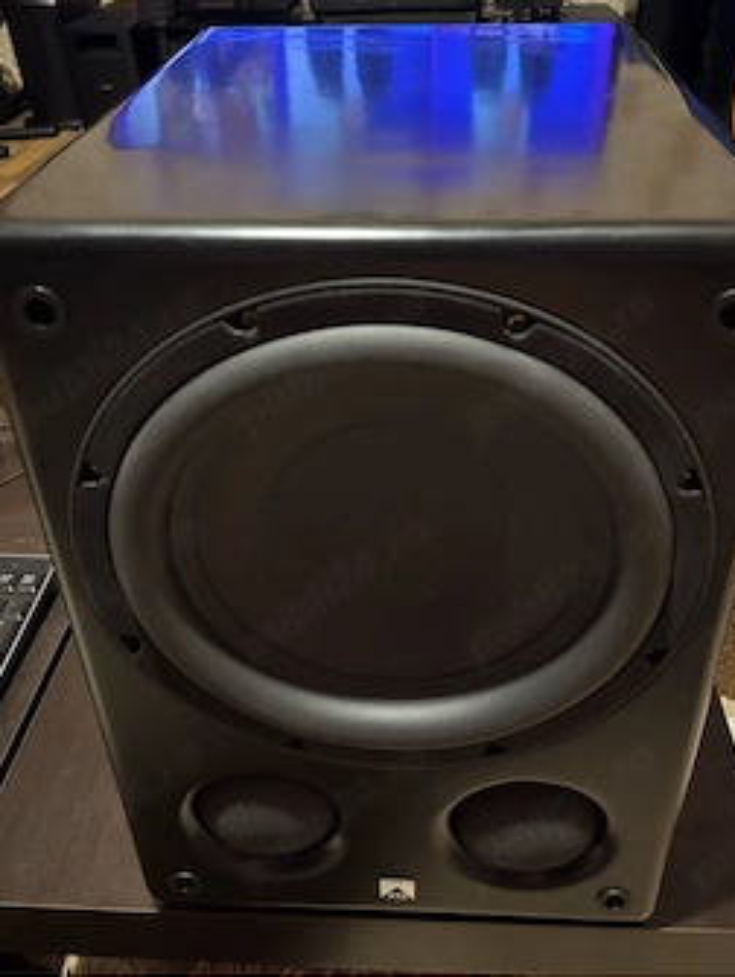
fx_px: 876
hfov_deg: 45.5
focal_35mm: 31
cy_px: 397
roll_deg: +1.0
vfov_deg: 57.9
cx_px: 391
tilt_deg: -32.4
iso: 3200
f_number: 1.6
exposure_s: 1/17
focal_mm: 5.96
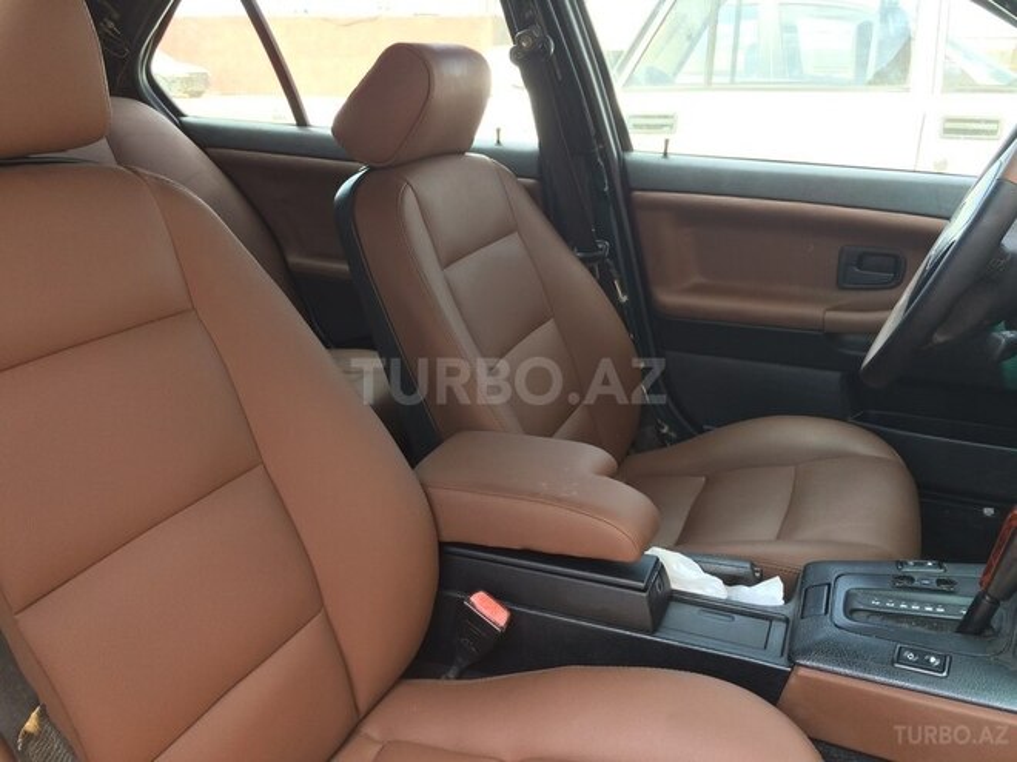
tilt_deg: -22.4
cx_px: 508
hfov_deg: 61.7
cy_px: 381
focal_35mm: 29
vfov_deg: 48.2
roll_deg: -1.1
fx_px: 852
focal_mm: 4.15
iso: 40
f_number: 2.2
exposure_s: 1/100
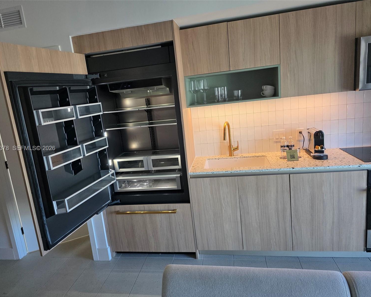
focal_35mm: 24
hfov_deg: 70.3
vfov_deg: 58.8
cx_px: 176
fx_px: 263
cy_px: 149
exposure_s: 1/180
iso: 200
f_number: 1.7
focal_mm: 6.3
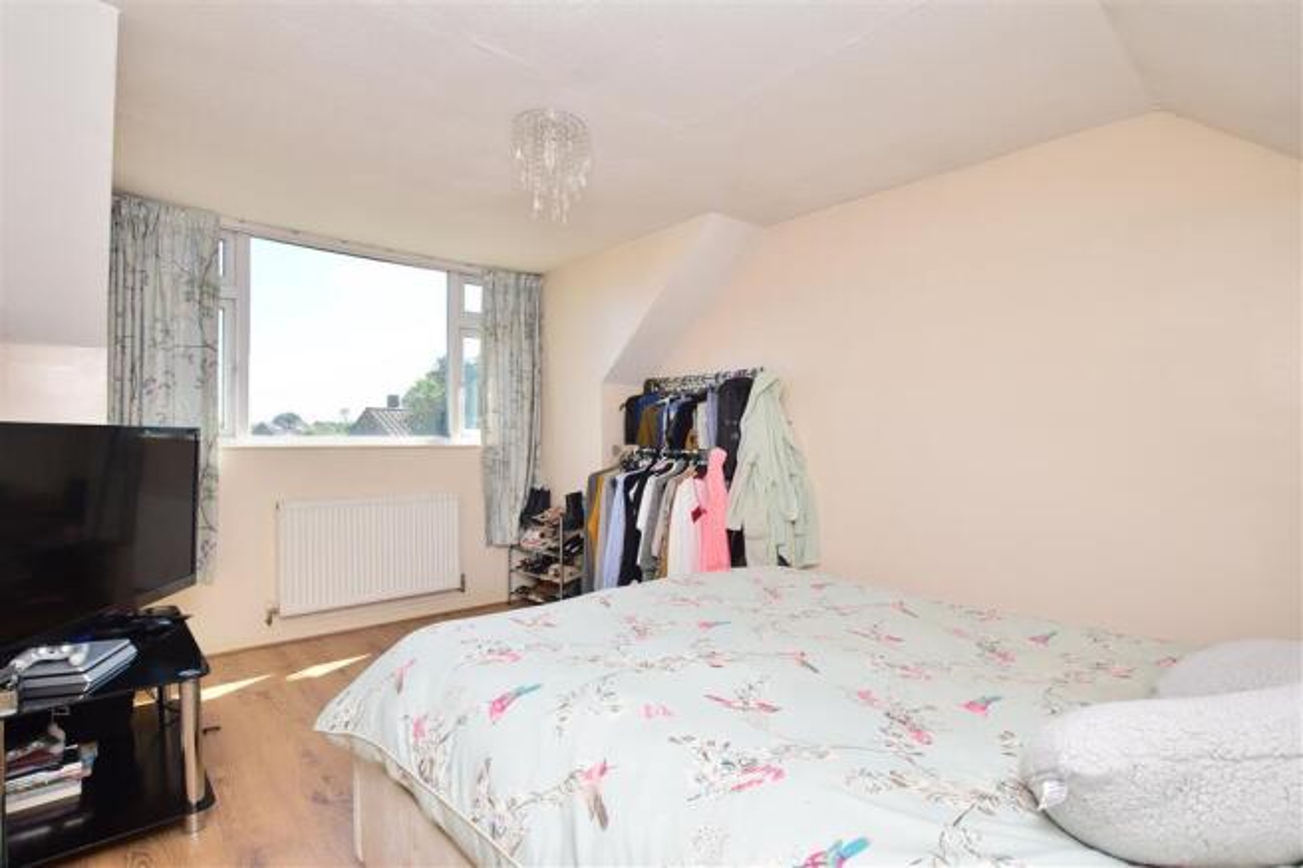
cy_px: 434
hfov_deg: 100.4
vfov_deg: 77.3
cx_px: 652
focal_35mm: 15
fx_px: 543
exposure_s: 1/160
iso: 200
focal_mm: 10
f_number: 6.3
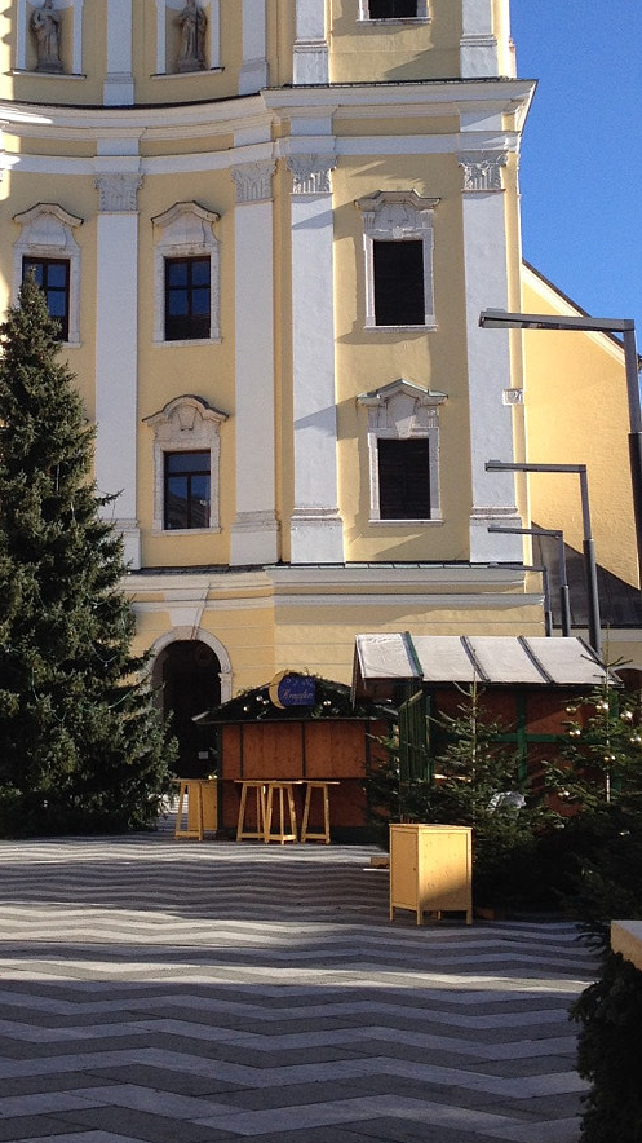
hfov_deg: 17.4
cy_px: 354
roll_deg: -0.1
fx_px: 2089
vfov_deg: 30.3
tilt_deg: +13.2
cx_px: 211
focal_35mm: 69
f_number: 2.4
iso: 50
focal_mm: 4.28
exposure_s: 1/1151
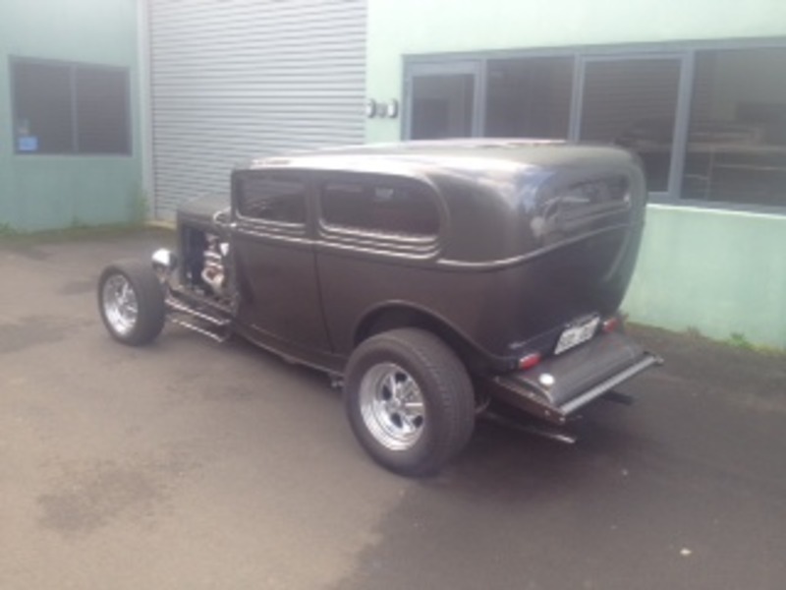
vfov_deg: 40.7
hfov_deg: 52.6
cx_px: 393
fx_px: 795
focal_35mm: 35
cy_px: 295
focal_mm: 4.28
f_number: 2.4
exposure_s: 1/162
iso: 50
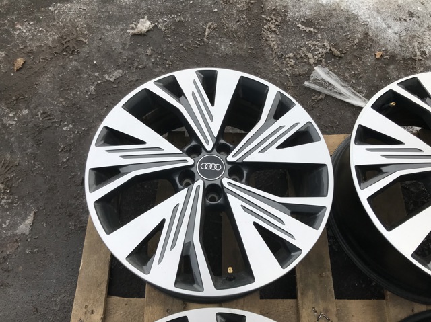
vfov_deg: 49.7
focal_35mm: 28
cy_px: 161
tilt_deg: -68.0
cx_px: 216
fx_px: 348
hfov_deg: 63.5
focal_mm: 3.99
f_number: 1.8
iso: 20
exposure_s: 1/159
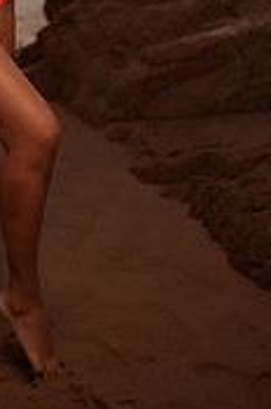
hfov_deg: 14.7
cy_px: -47
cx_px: -34
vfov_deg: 21.4
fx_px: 1020
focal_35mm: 90
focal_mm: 35
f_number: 1.8
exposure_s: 1/100
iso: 50
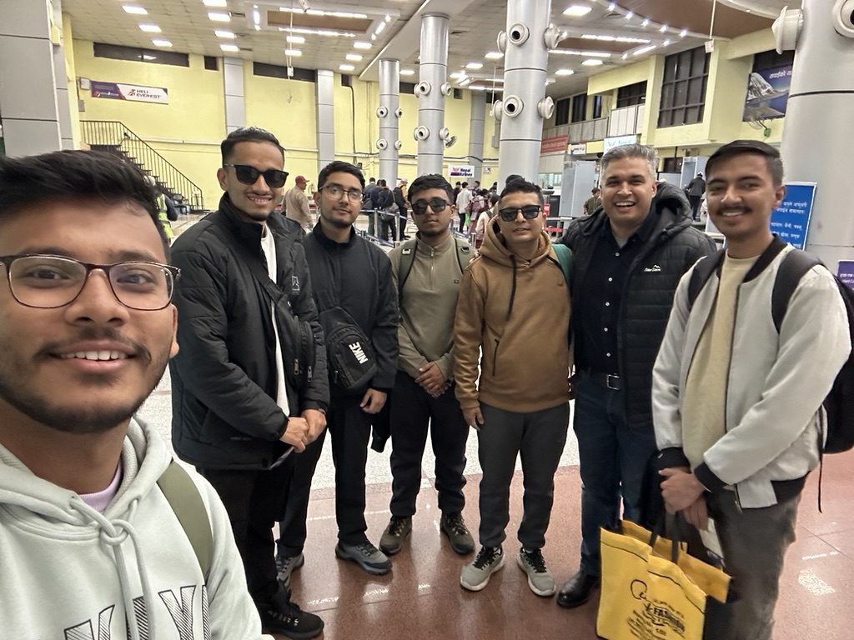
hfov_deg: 73.9
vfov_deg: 58.9
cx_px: 427
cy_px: 320
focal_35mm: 23
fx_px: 567
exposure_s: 1/25
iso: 320
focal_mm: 2.69
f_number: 1.9
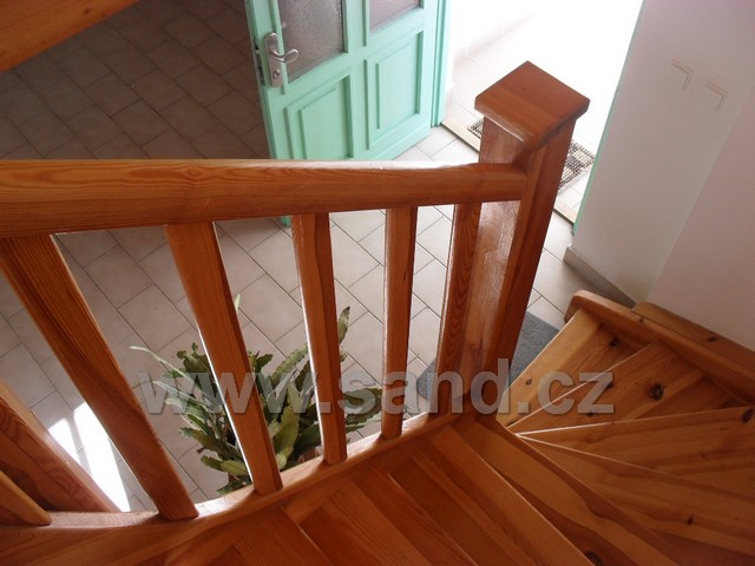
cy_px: 283
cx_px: 378
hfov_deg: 52.6
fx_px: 763
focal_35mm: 35
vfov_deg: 40.7
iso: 100
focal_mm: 6.3
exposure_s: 1/45
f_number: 3.2
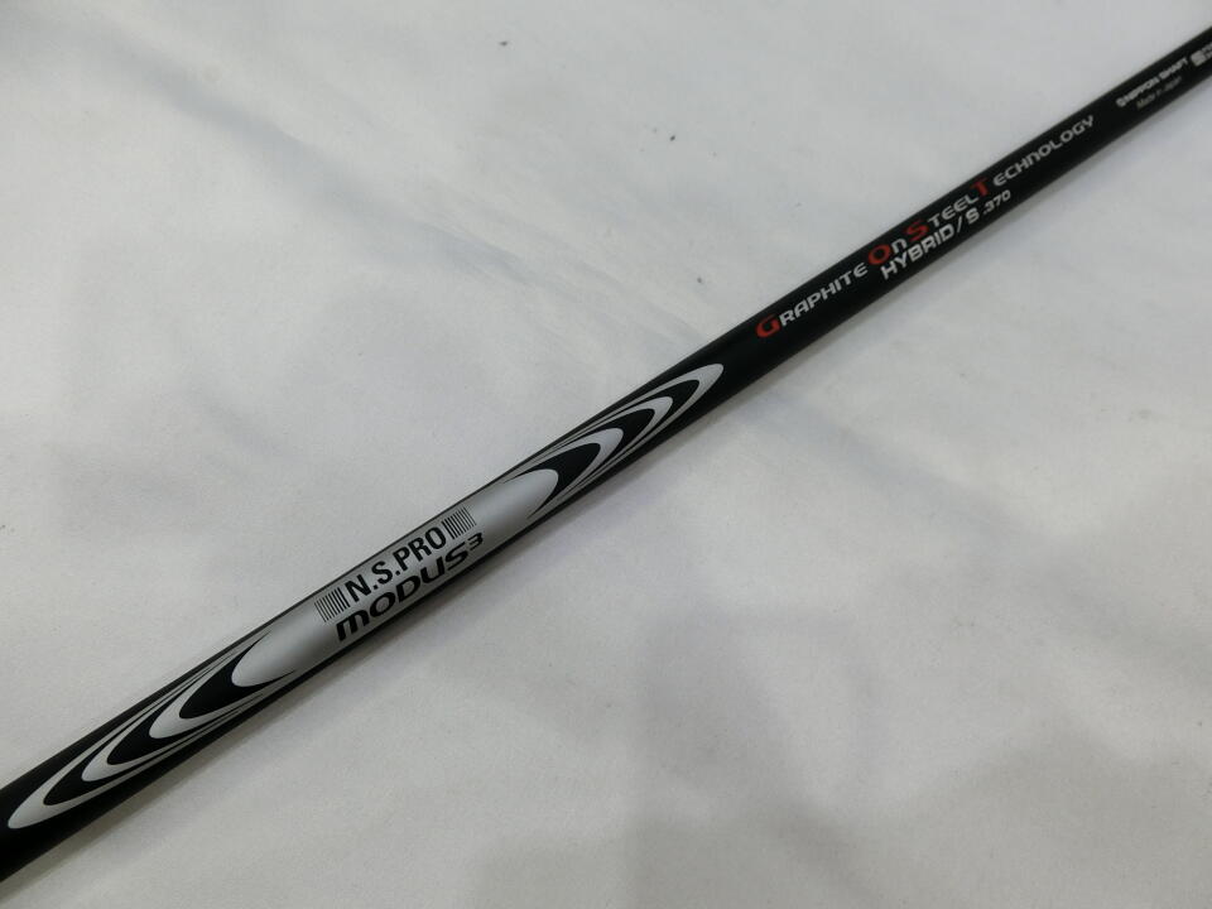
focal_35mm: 25
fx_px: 875
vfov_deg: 54.9
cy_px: 454
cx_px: 606
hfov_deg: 69.4
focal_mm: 5.4
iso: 100
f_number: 2.8
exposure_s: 1/125
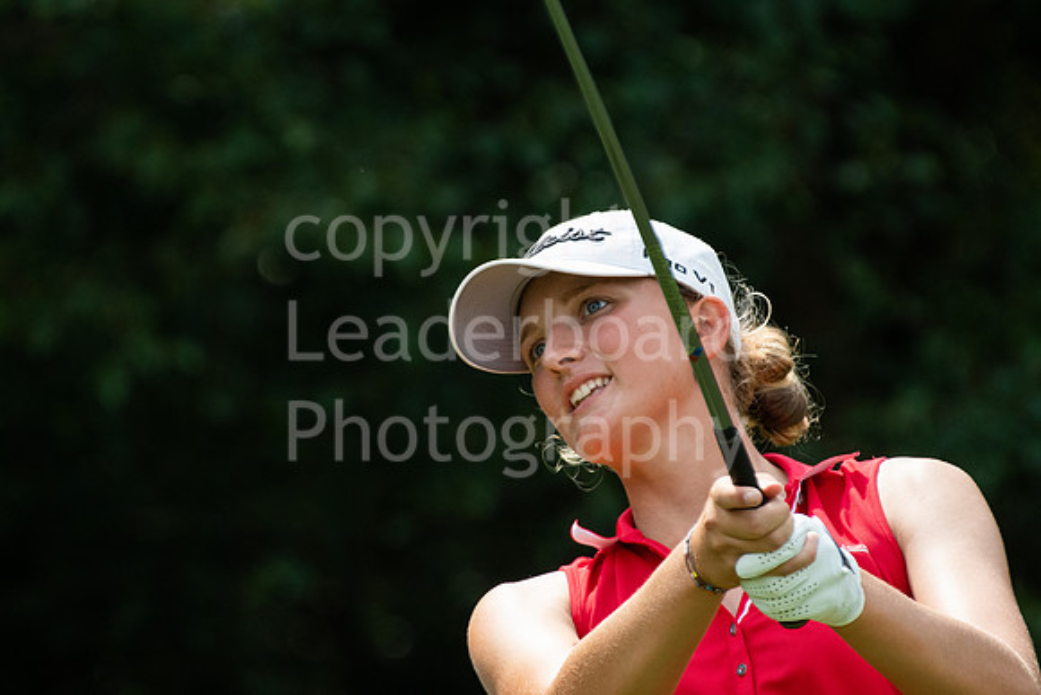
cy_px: 348
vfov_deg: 1.8
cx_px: 520
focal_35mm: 750
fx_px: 21692
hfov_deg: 2.7
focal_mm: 500
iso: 1000
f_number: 6.3
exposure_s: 1/2000
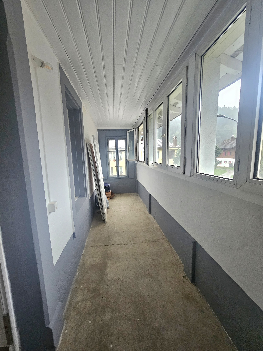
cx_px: 132
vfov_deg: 106.2
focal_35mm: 13
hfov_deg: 89.9
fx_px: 132
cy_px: 176
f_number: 2.2
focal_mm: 2.2
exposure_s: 1/50.3
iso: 250
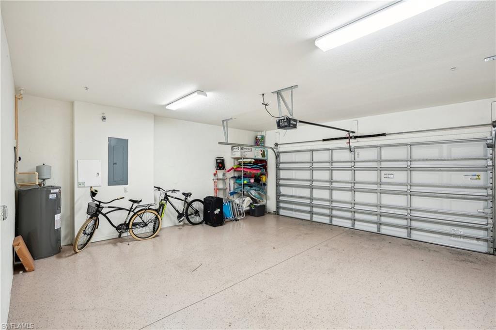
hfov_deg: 96.8
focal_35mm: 16
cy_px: 165
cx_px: 248
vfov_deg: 73.7
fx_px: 220
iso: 400
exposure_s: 1/6
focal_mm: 16
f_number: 8
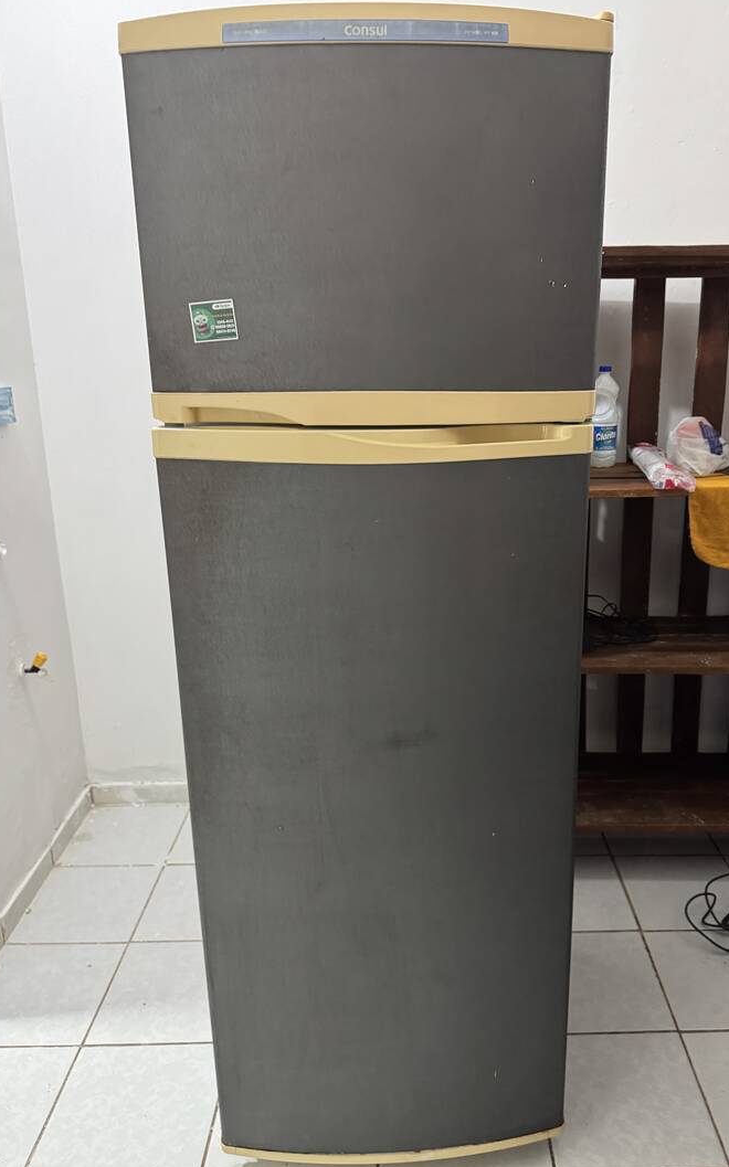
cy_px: 584
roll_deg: +1.1
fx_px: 827
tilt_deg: -14.6
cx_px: 436
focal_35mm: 26
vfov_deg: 70.4
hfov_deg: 47.3
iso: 800
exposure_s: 1/40
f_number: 1.78
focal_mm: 6.76
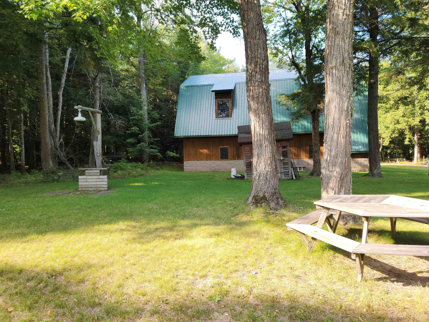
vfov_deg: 58.9
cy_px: 161
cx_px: 214
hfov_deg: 73.9
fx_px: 285
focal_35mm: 23
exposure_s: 1/172
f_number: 1.8
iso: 20
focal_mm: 5.4
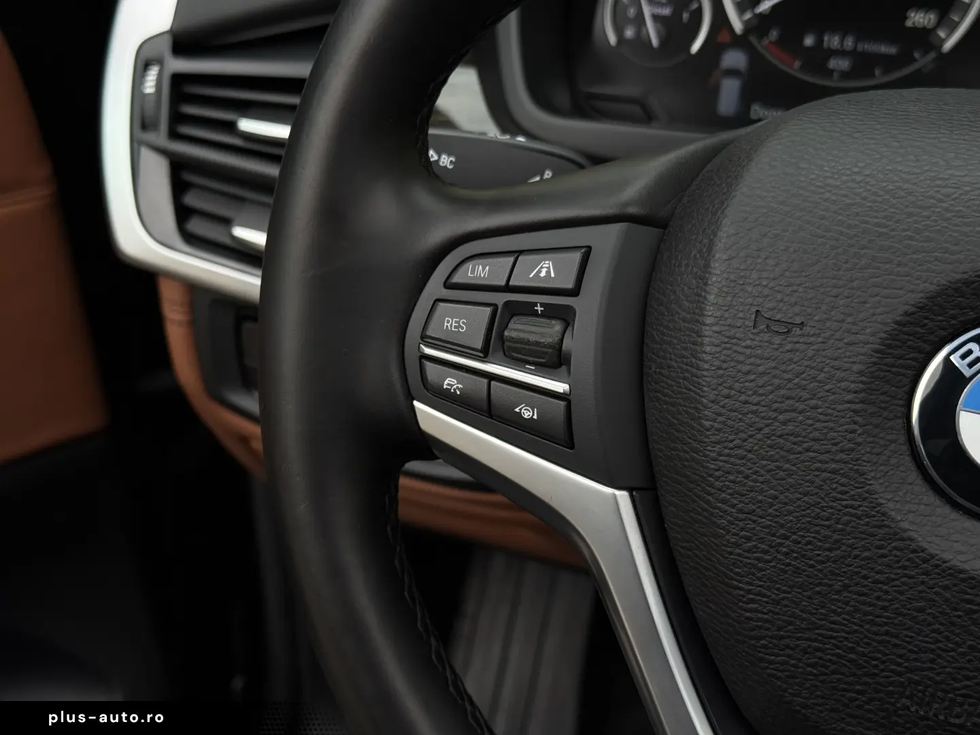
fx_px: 1359
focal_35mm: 48
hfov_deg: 39.7
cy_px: 368
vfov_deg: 30.3
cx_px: 490
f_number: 1.78
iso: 64
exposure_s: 1/762
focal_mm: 6.76
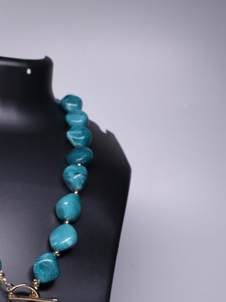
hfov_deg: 20.9
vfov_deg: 27.0
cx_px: 66
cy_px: 259
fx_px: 609
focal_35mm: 70
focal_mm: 35
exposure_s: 1/160
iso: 1250
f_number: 9
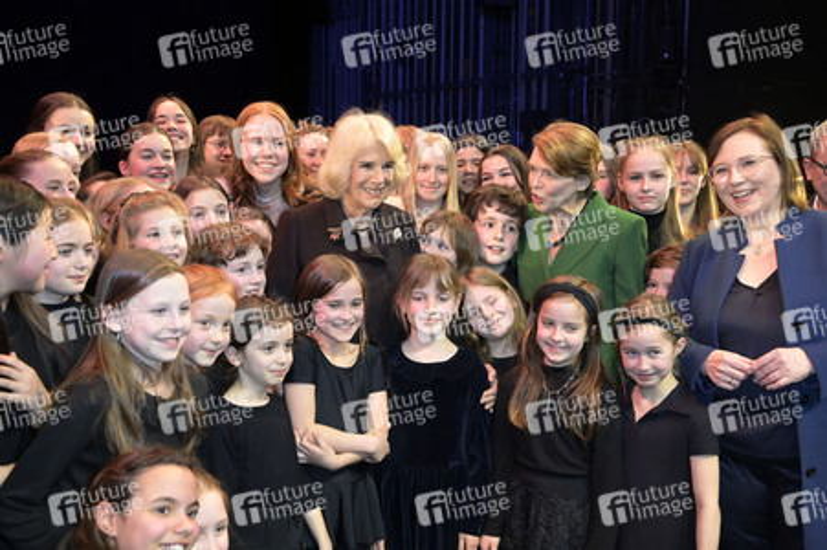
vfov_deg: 35.0
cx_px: 414
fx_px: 872
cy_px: 275
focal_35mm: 38
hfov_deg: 50.7
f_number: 5.6
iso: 5000
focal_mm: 38
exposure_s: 1/250
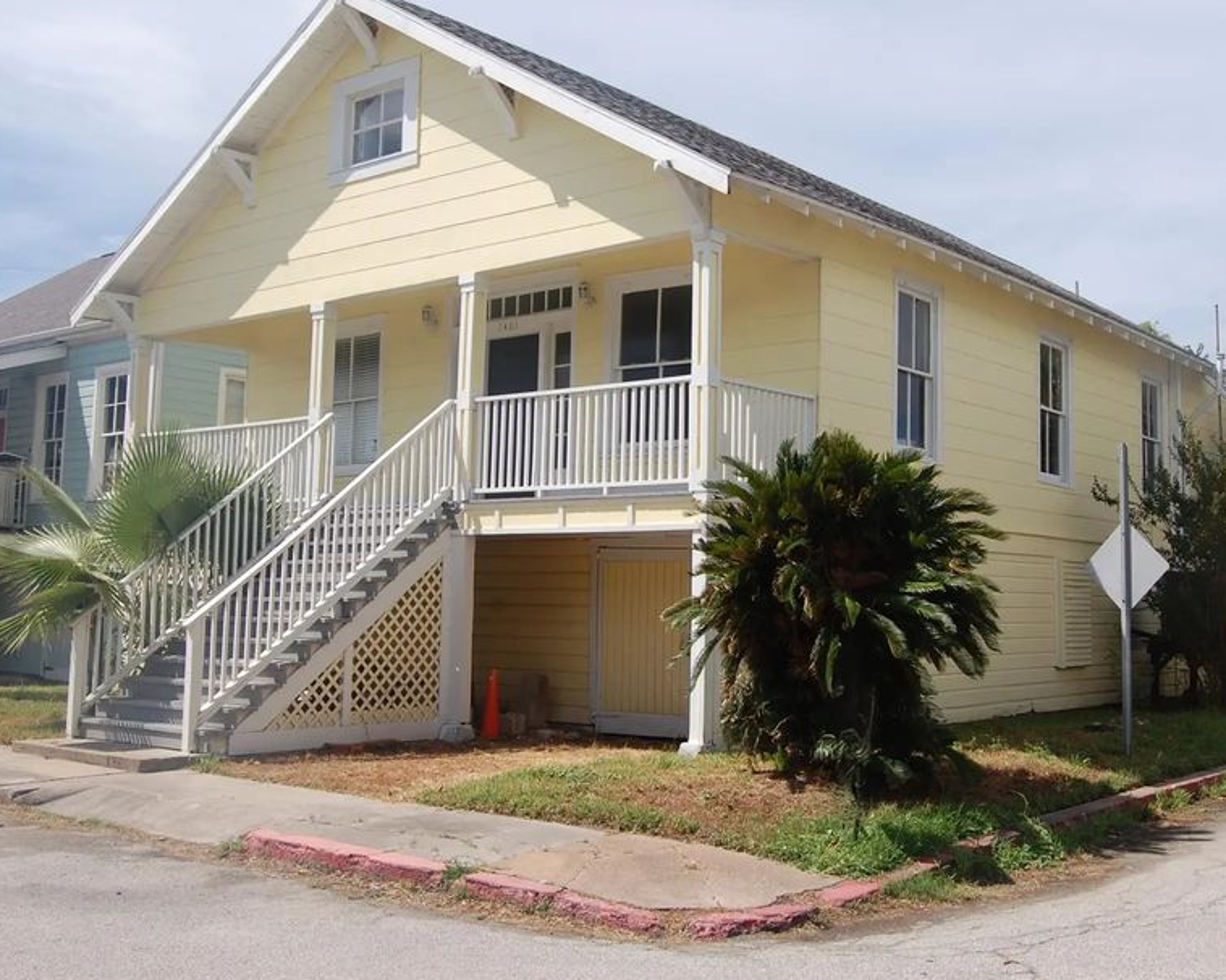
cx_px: 726
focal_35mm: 38
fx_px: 1378
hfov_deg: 47.7
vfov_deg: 39.1
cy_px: 434
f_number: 10
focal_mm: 20
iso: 200
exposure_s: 1/400
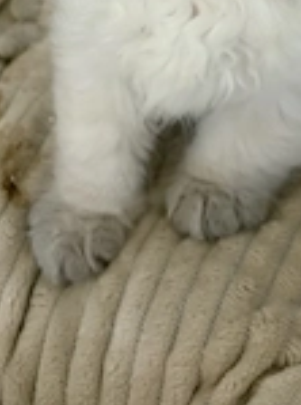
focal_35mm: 70
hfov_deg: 20.9
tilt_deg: -45.8
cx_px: 165
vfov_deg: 26.6
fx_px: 815
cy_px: 14
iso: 160
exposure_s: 1/60
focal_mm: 5.96
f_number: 1.6
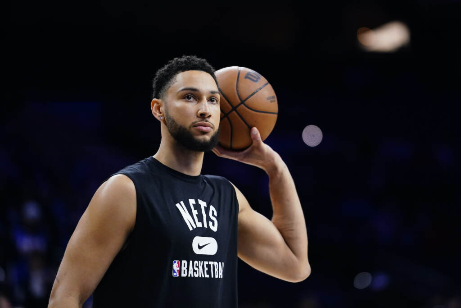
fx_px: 2561
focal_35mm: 200
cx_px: 230
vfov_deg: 6.9
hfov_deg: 10.3
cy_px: 154
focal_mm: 200
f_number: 2.8
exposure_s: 1/2000
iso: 3200
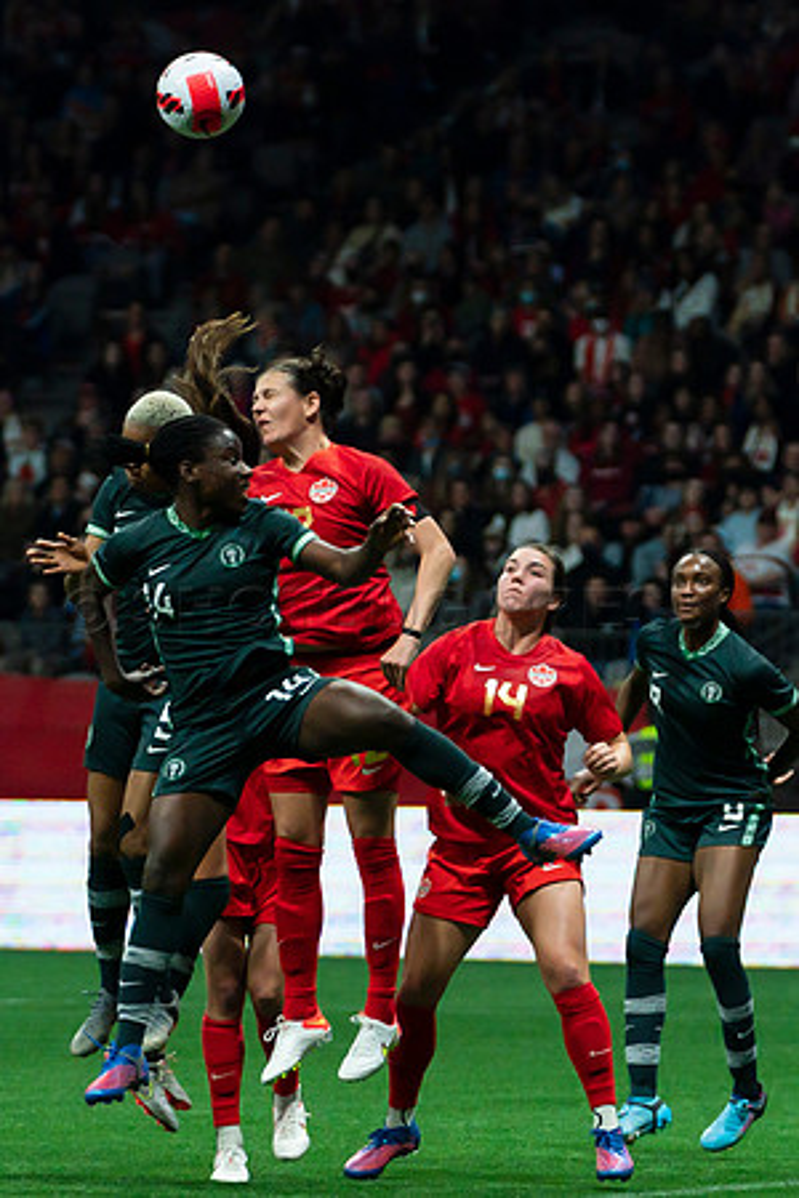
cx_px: 391
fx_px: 10740
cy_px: 635
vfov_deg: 6.4
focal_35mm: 323
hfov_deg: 4.3
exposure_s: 1/3200
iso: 4000
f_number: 4
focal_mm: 158
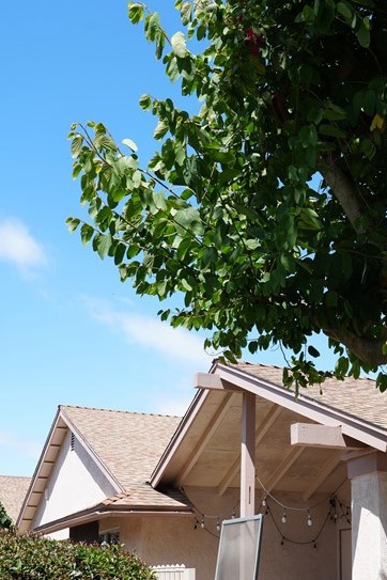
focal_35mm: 48
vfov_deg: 40.3
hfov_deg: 27.1
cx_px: 345
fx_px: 774
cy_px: 412
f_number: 9
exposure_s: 1/125
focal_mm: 24
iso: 100
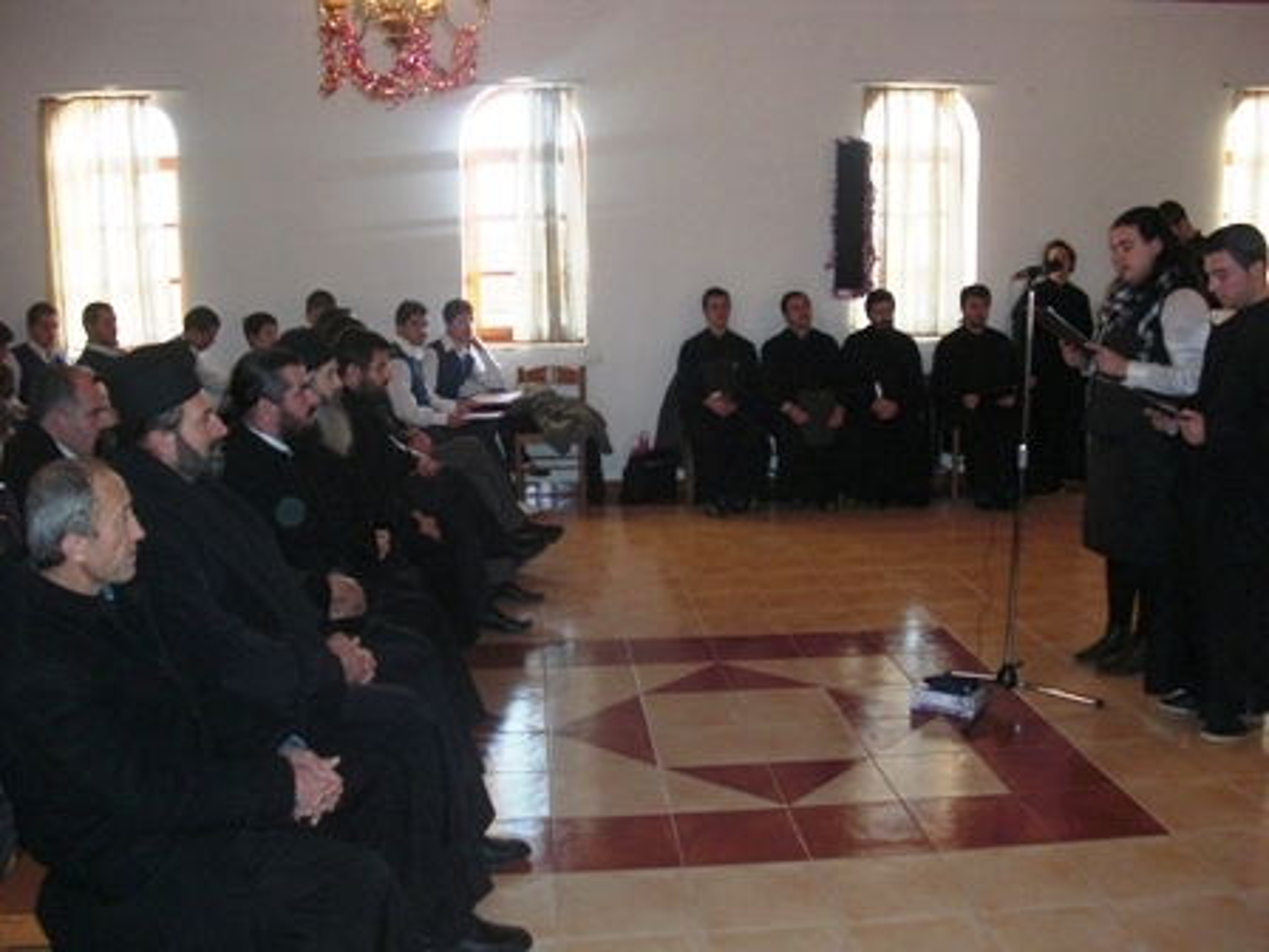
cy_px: 476
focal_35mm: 36
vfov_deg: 39.7
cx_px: 634
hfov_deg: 51.4
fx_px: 1320
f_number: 2.8
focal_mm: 6.3
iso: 200
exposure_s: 1/60
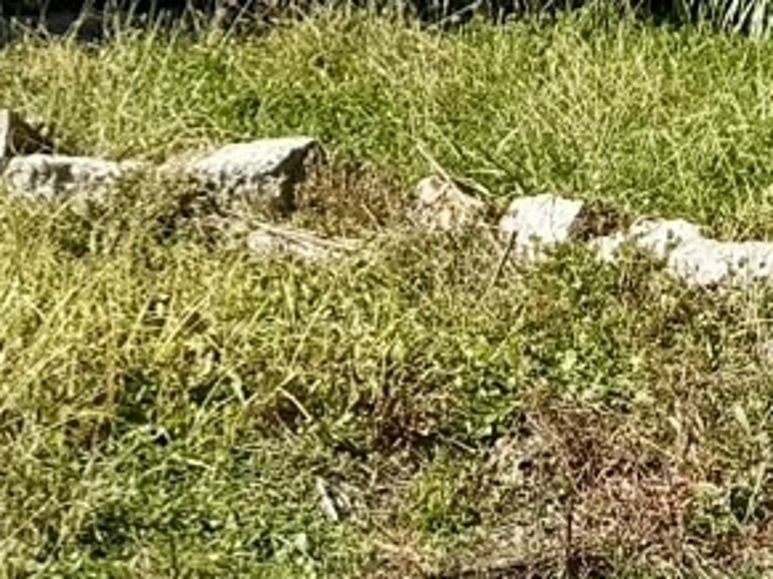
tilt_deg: +3.7
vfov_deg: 8.2
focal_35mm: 169
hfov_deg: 11.6
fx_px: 3772
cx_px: 683
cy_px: -683
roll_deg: +0.3
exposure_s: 1/4673
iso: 80
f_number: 1.78
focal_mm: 6.76
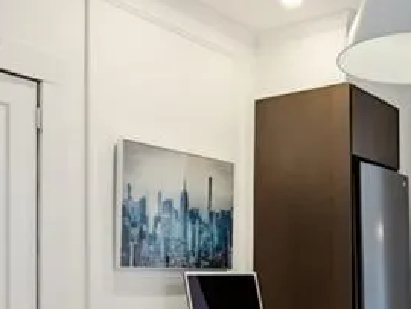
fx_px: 606
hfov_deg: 36.3
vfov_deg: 27.6
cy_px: 277
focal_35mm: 51
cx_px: 324
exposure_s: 1/15
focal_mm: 14
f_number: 6.3
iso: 800
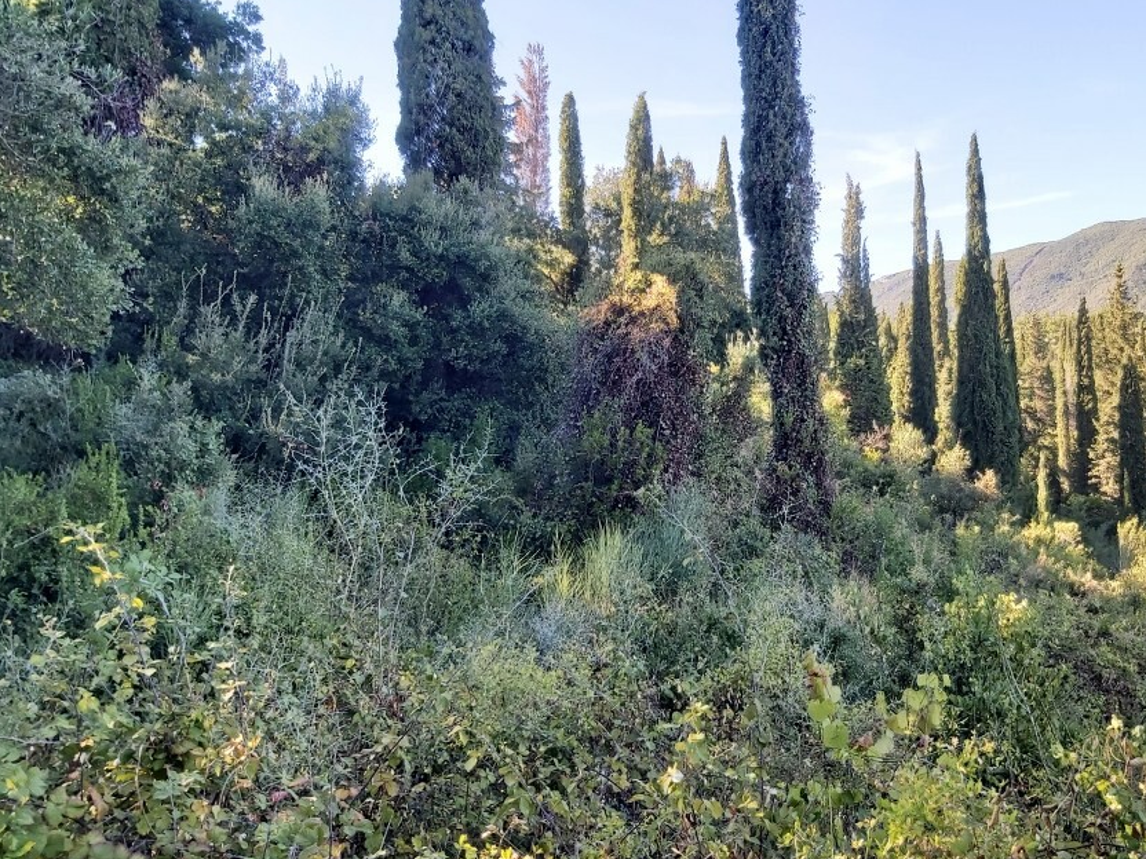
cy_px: 361
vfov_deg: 44.0
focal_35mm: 32
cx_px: 697
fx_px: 1059
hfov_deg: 56.3
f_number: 1.7
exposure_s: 1/216
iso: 64
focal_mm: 3.92
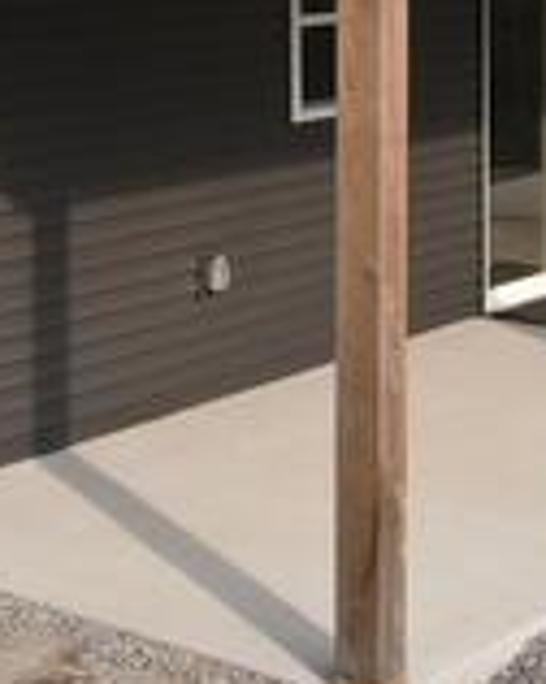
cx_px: 117
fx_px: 1923
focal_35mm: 95
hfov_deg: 16.1
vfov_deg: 19.0
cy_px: -160
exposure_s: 1/240
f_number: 2.8
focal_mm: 4.5
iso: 100
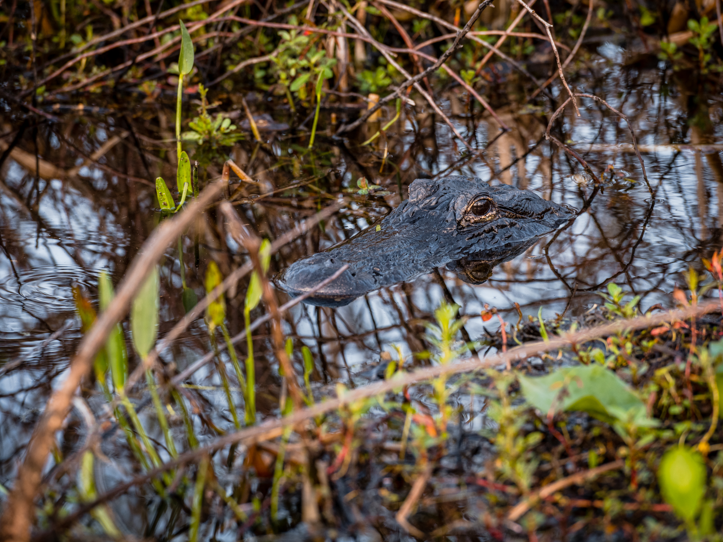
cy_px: 270
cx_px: 358
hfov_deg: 9.1
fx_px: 4532
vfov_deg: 6.8
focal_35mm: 217
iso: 800
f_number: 5
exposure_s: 1/320
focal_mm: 200
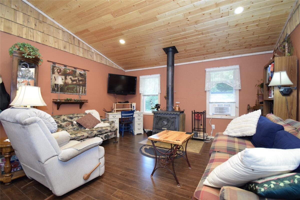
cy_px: 100
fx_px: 125
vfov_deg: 77.3
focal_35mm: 15
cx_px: 150
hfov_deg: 100.4
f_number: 4.5
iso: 2200
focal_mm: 10
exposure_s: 1/60
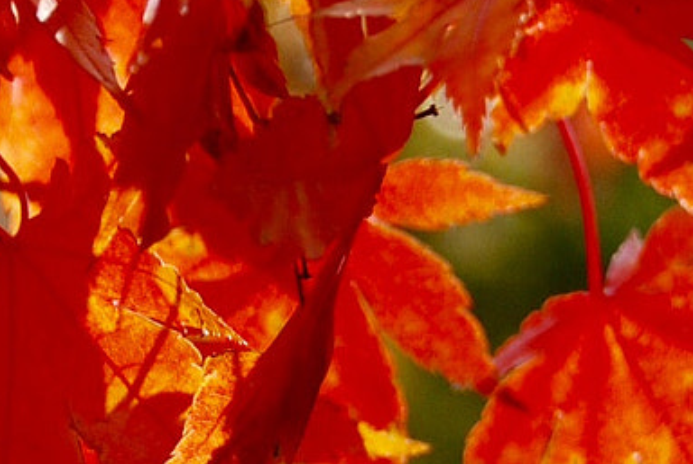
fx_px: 7477
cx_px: 478
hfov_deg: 5.3
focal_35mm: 388
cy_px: 235
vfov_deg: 3.6
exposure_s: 1/500
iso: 200
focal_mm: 62
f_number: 5.3
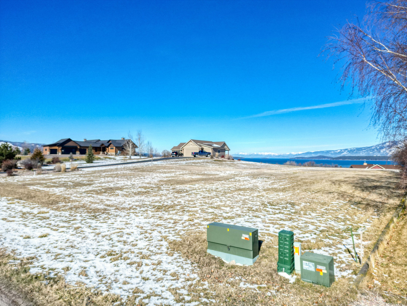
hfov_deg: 71.6
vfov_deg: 56.8
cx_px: 204
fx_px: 282
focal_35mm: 24
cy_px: 153
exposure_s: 1/6000
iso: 100
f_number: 1.7
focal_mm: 6.72
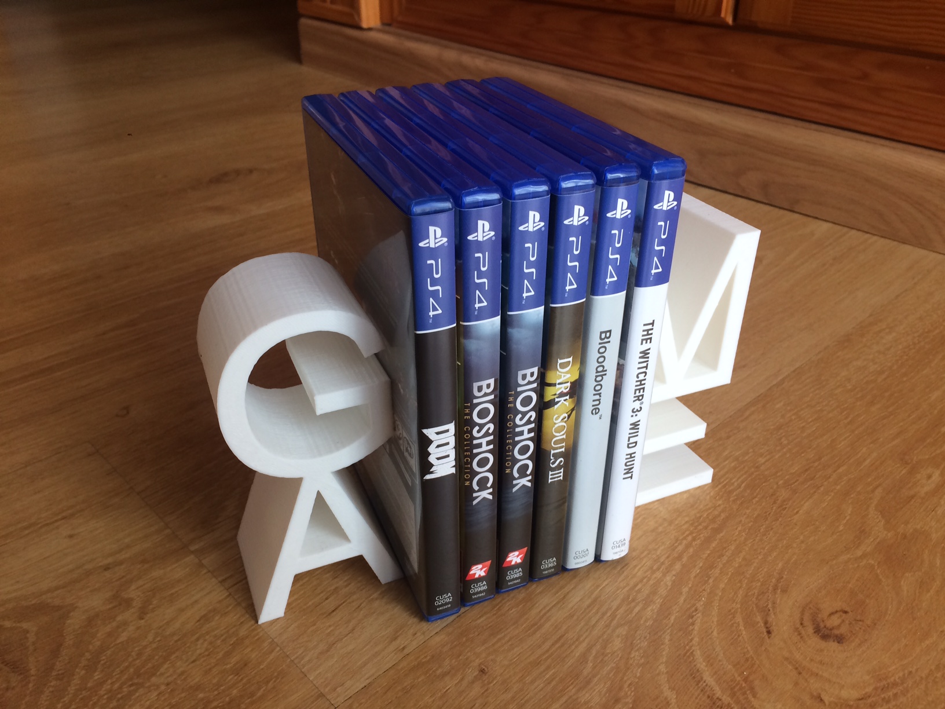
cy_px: 354
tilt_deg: -29.6
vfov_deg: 48.2
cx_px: 472
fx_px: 792
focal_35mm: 29
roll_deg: +0.5
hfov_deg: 61.7
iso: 32
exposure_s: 1/33
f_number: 2.2
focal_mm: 4.15
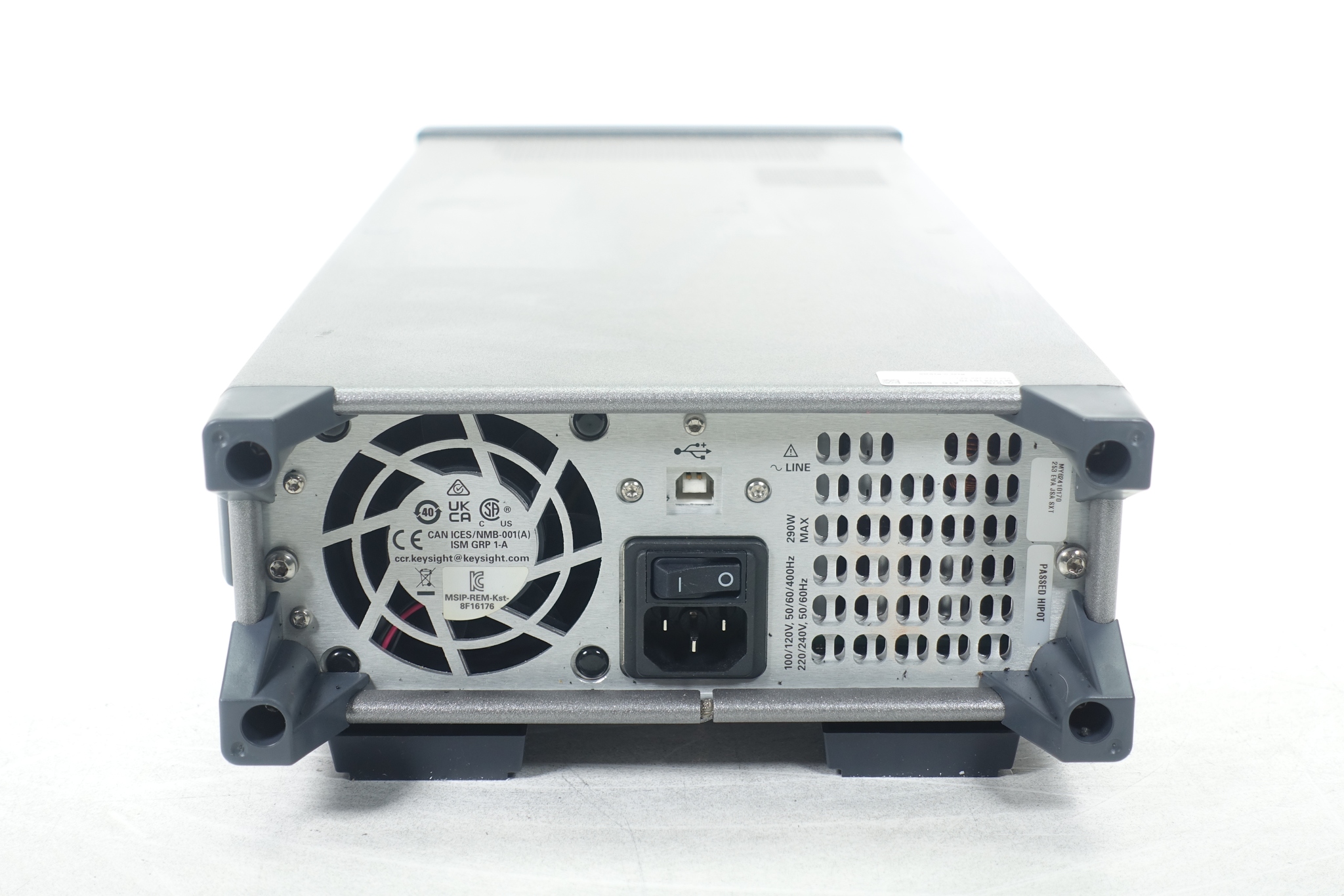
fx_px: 2202
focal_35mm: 59
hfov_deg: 33.9
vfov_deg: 23.0
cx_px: 672
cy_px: 448
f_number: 3.2
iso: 125
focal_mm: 21.79
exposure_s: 1/80
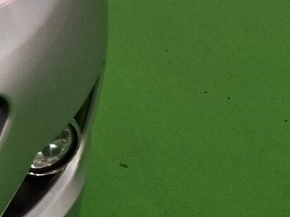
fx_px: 1198
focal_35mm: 143
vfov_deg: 9.1
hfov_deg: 11.0
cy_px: -334
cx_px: -472
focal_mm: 6.4
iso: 50
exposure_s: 1/100
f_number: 1.8
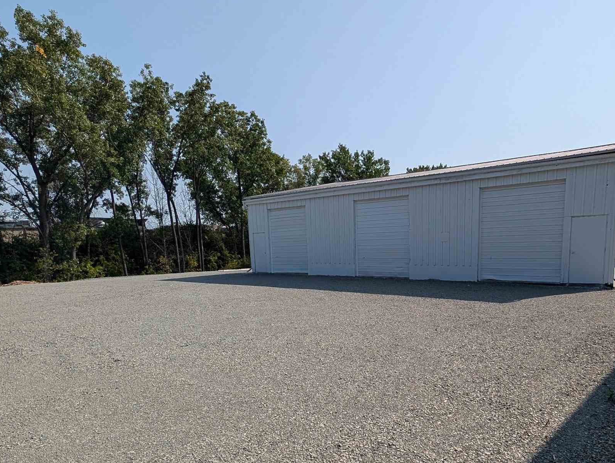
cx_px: 377
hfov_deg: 72.8
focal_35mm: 23
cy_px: 330
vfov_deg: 56.9
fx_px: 409
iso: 40
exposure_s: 1/3311
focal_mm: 2.23
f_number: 1.95
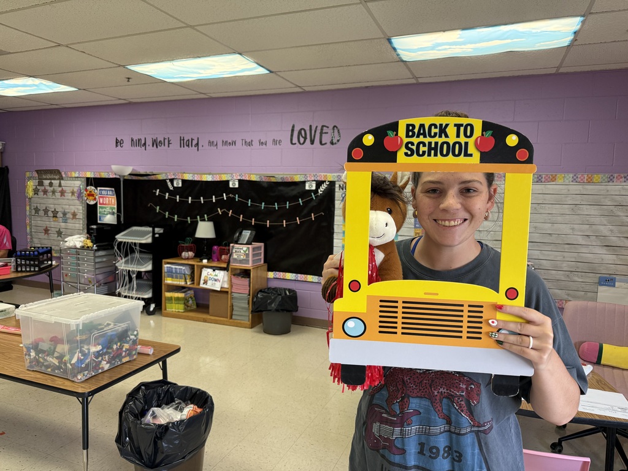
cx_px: 314
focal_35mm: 24
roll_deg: -1.2
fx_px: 435
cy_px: 236
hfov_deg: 71.6
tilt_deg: -4.3
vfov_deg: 56.8
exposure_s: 1/120
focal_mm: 6.76
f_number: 1.78
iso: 250
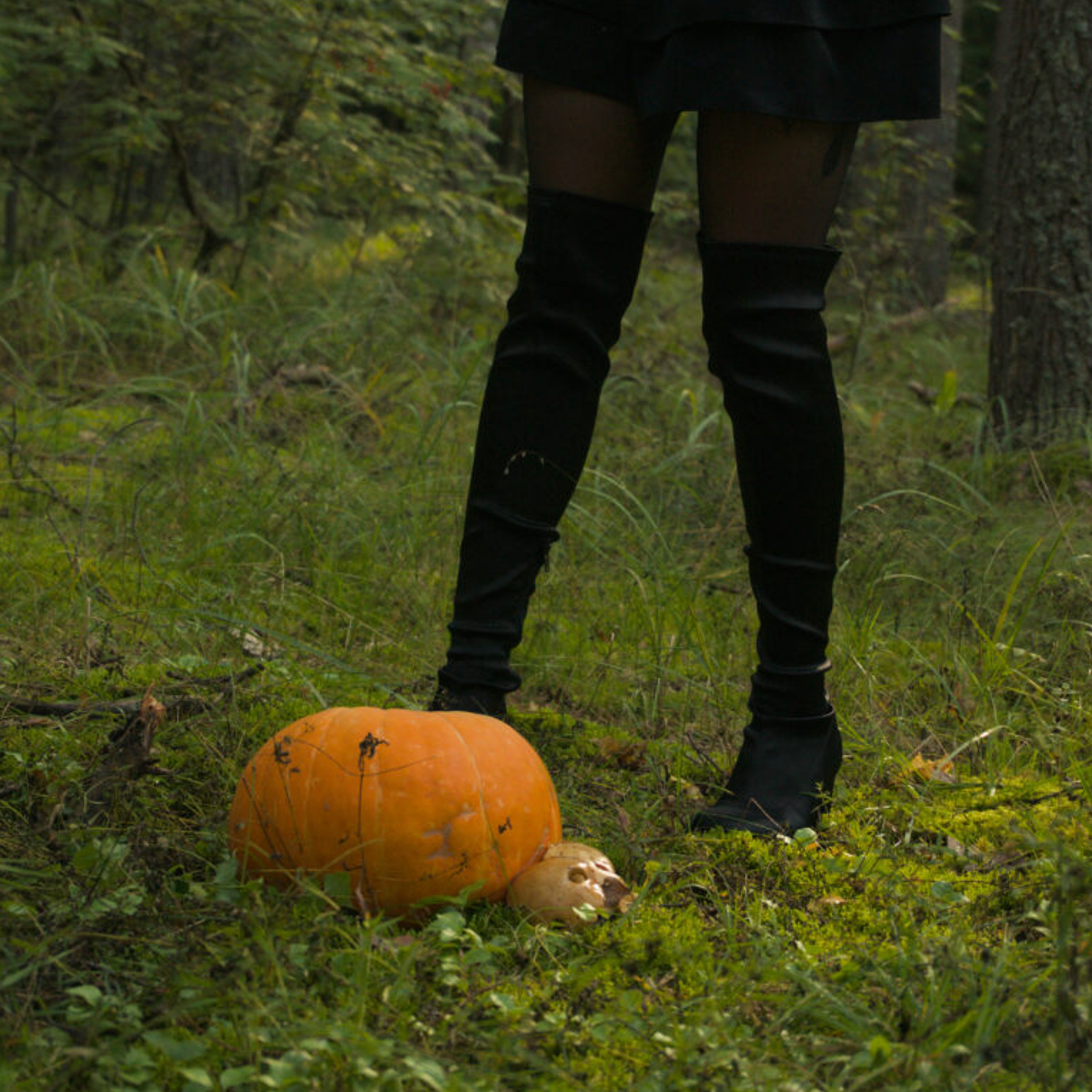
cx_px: 547
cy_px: 413
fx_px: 3426
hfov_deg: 18.1
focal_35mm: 96
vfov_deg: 18.1
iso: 800
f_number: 5.6
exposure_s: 1/320
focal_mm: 50
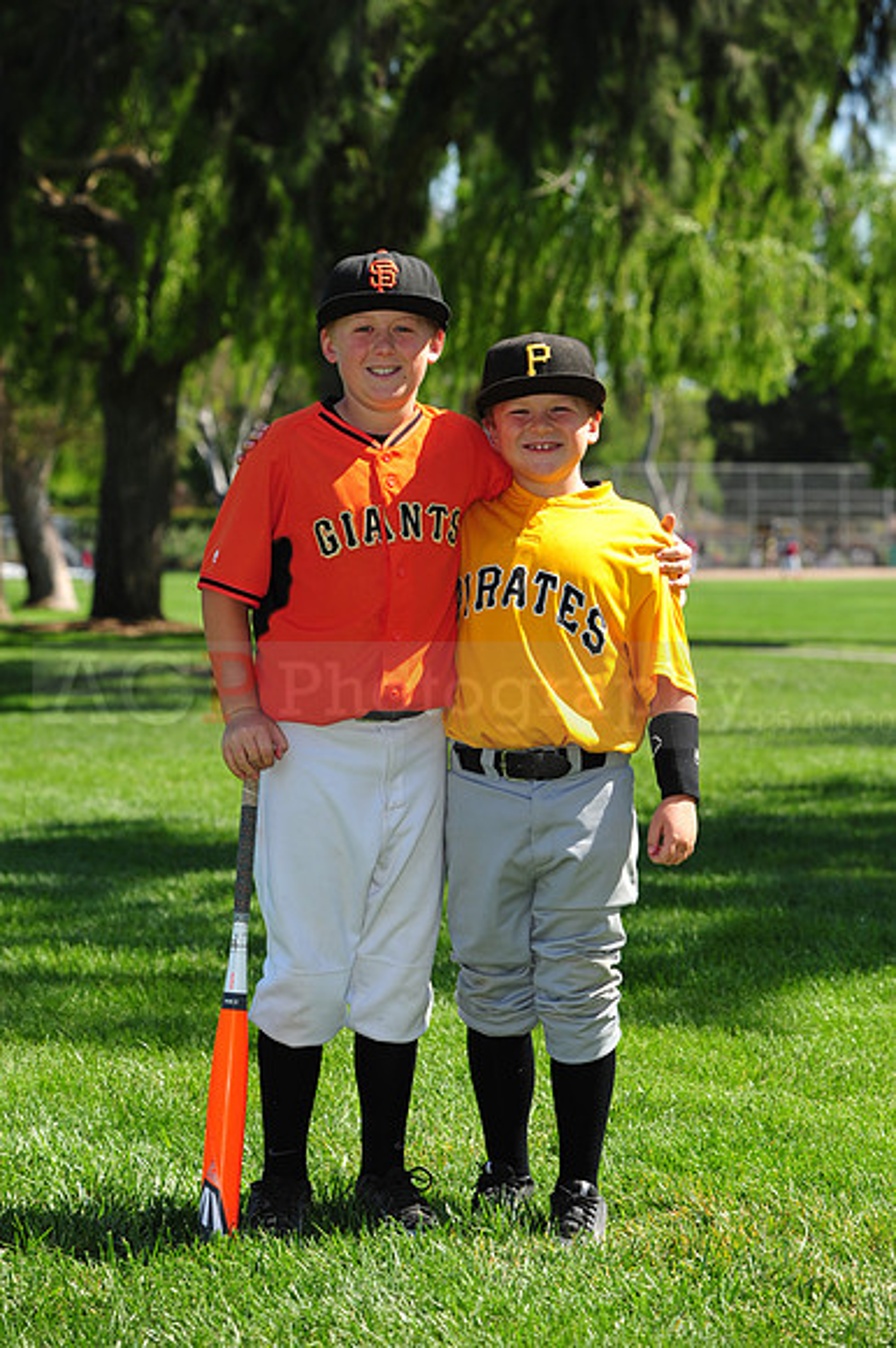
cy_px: 674
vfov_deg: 20.4
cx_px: 448
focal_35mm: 100
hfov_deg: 13.7
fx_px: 3738
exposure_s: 1/500
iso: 200
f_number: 6.3
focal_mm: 100
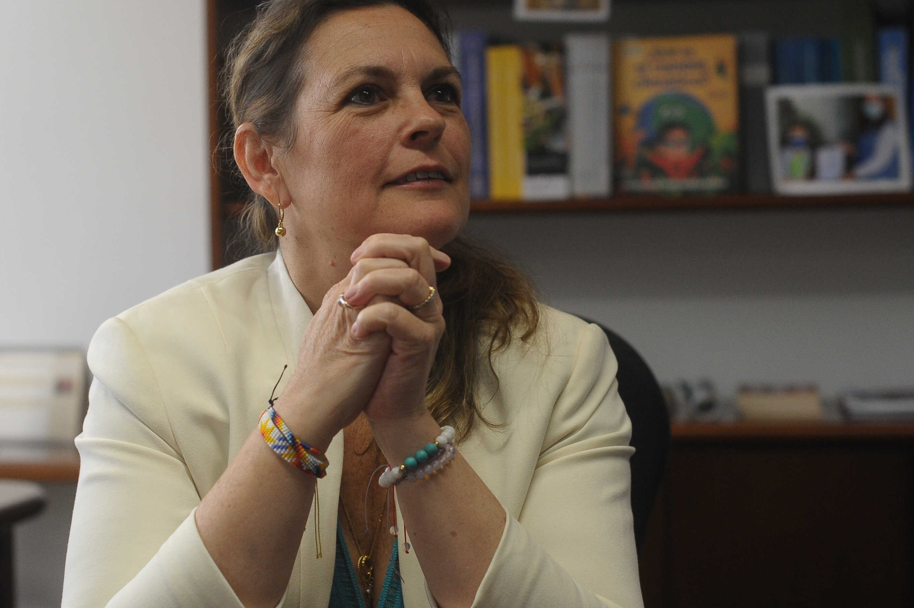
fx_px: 1928
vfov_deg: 17.9
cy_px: 285
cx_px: 396
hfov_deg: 26.6
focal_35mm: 76
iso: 2000
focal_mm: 50
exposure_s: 1/1250
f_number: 2.8
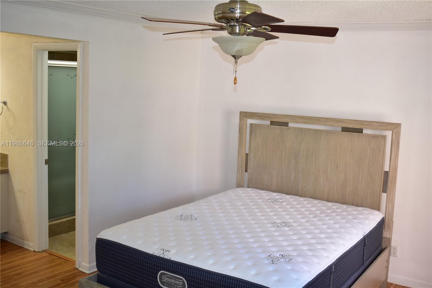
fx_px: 468
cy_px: 144
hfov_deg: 49.6
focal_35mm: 39
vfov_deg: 34.2
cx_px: 216
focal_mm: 26
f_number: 4
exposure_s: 1/60
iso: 450
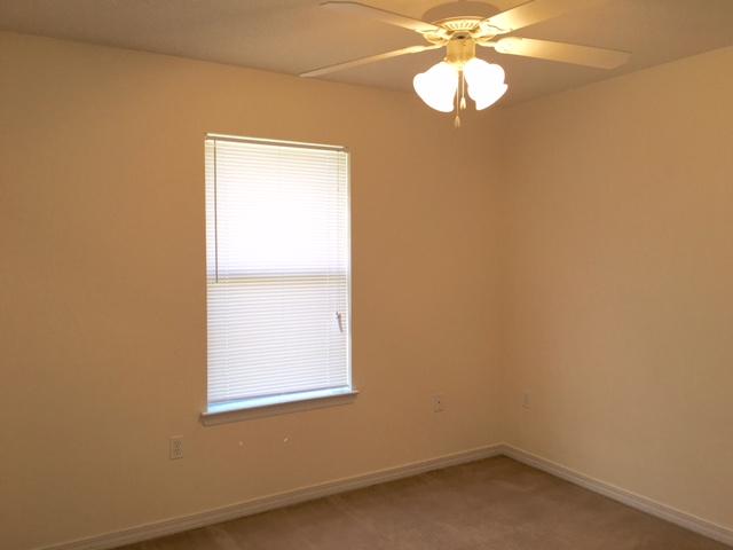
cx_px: 366
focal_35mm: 29
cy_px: 275
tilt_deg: -2.0
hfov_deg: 61.7
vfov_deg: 48.2
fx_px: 614
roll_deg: +0.2
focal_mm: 4.15
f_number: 2.2
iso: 50
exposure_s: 1/120
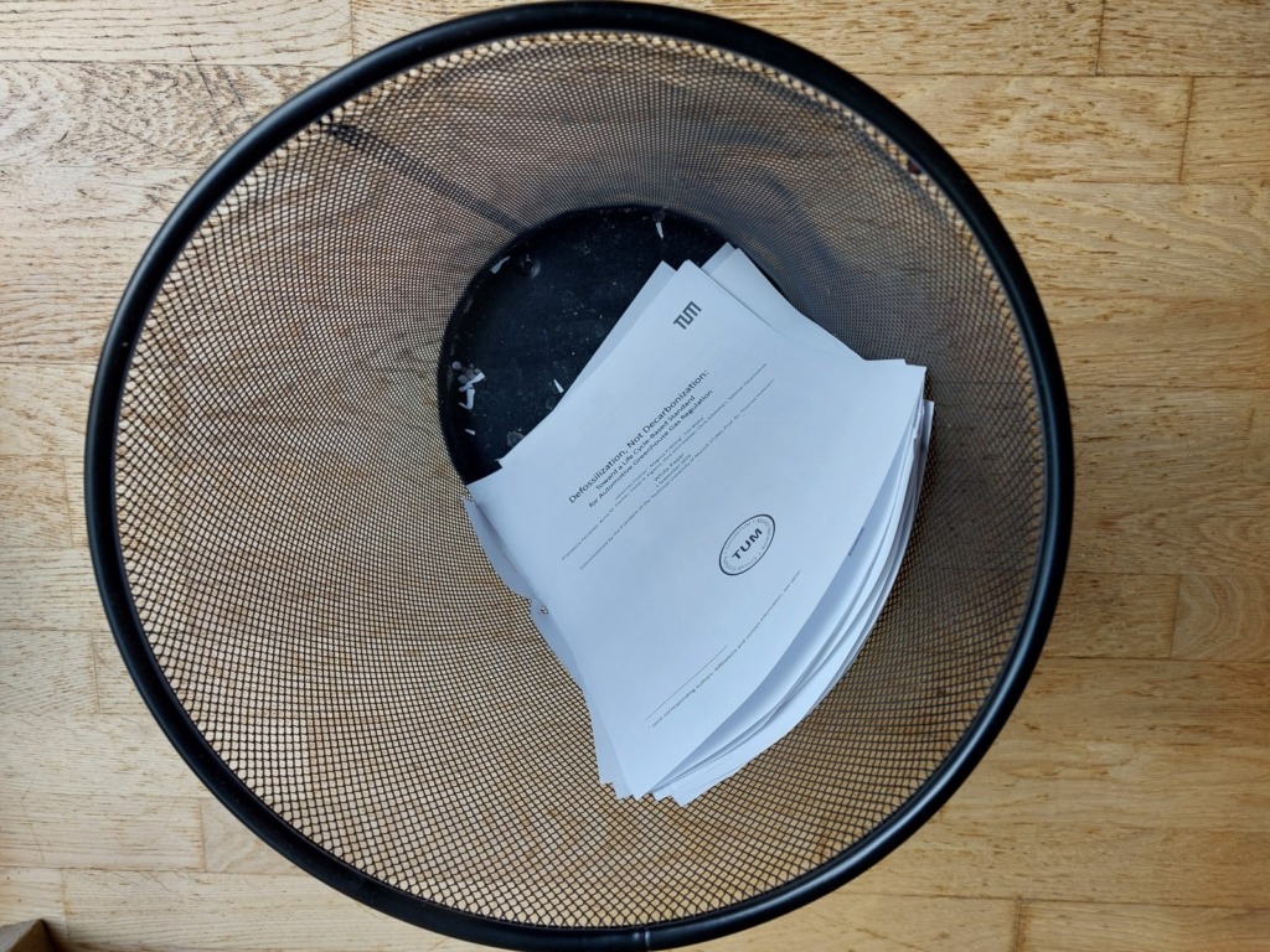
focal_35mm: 25
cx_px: 635
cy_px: 476
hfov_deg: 69.4
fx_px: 917
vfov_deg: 54.9
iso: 25
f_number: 1.8
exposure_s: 1/161
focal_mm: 5.23
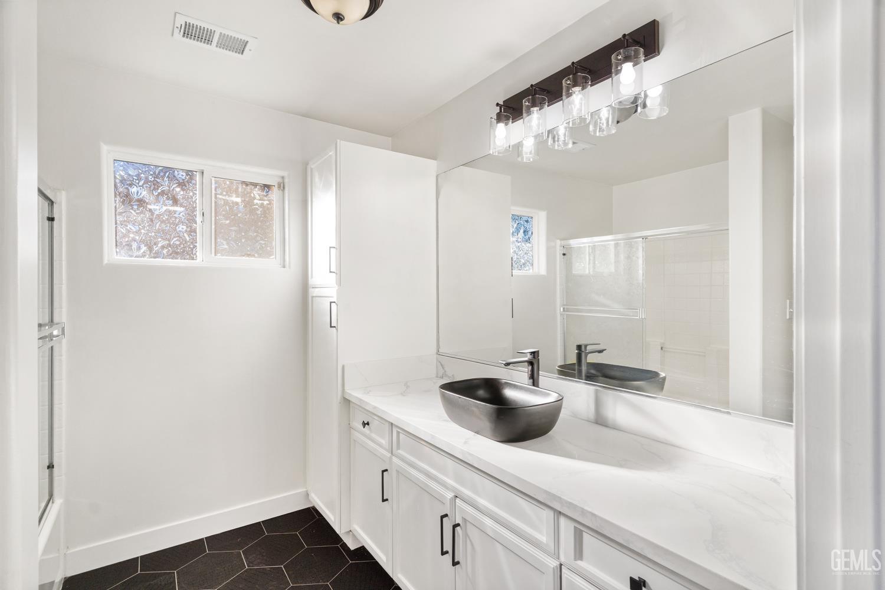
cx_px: 442
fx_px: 418
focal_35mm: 17
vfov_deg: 70.4
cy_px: 295
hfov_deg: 93.3
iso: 400
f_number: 5.6
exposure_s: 1/25
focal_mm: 17
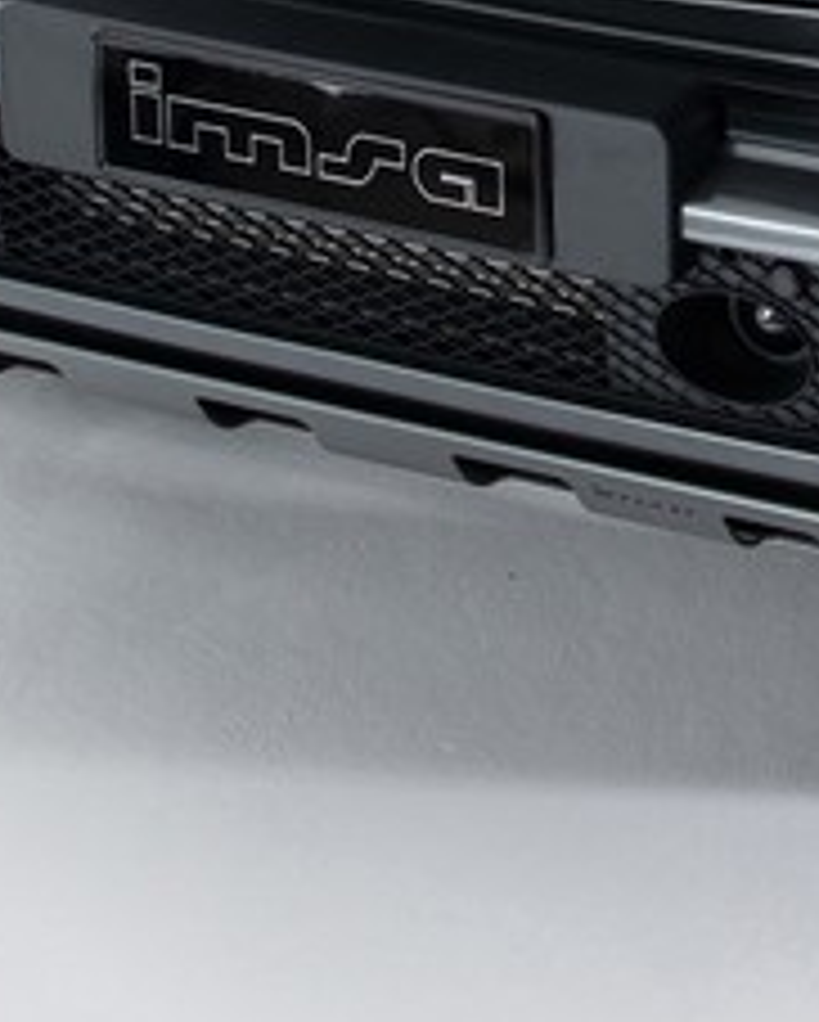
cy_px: -446
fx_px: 4357
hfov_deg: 10.5
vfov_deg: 12.8
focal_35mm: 144
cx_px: 1012
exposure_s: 1/125
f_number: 14
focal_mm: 34
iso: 160
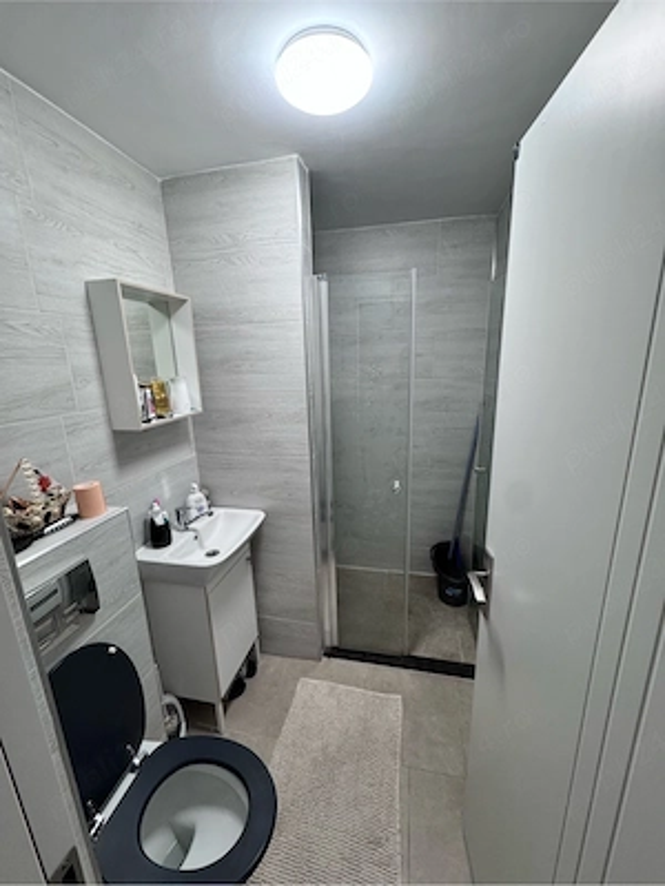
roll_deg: +1.9
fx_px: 359
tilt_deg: -13.5
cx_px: 332
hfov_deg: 85.7
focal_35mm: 14
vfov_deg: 102.1
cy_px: 443
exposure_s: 1/50
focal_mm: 2.22
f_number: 2.2
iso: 200
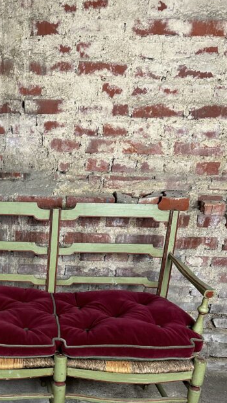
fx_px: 461
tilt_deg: -25.3
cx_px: 3
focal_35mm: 43
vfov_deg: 45.3
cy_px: 314
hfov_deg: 26.3
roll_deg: -1.2
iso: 160
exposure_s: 1/50
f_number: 1.78
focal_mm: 6.86
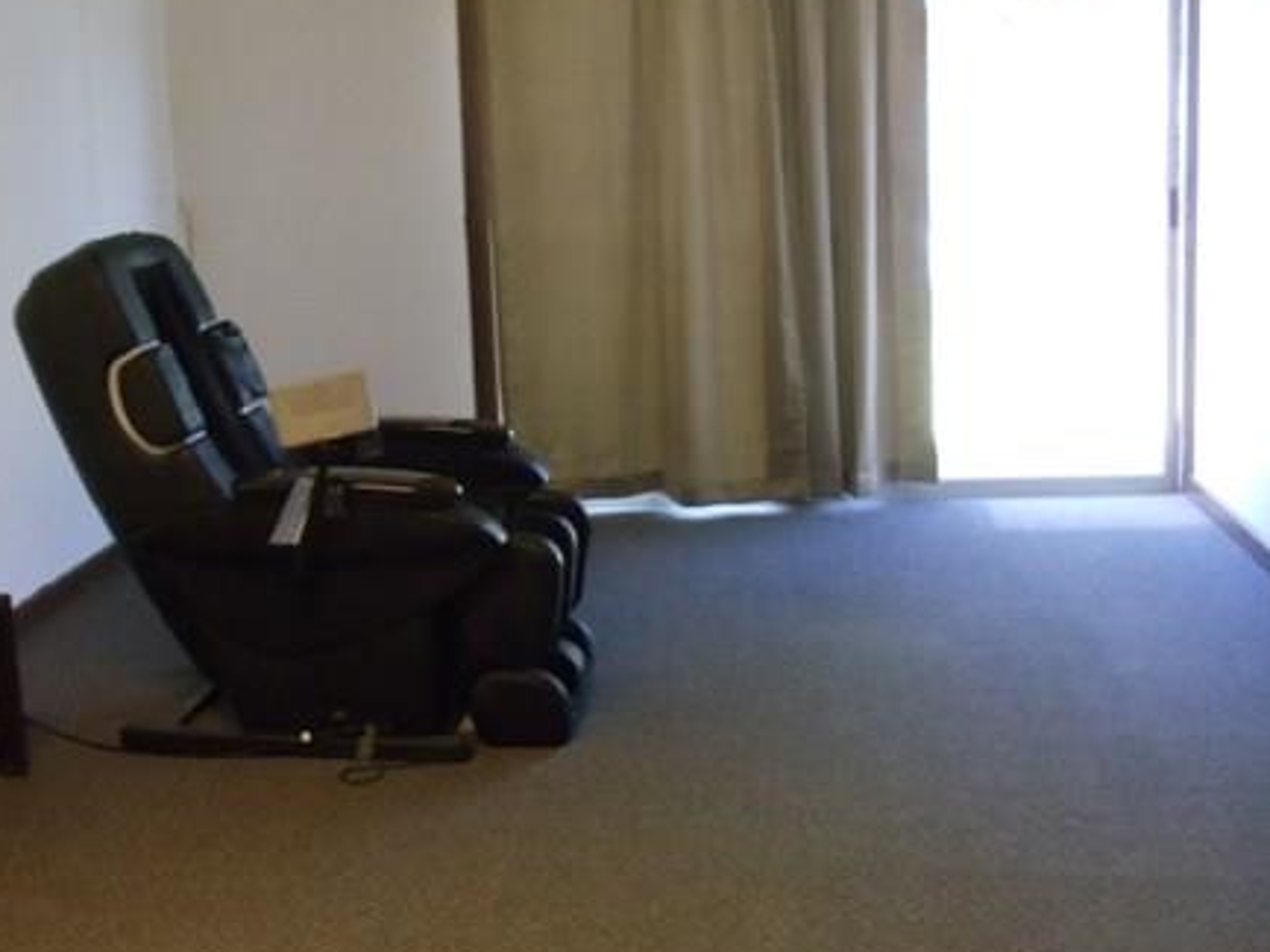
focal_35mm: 65
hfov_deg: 29.6
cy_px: 337
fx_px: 2385
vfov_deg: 22.5
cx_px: 408
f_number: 3.5
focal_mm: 6
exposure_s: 1/60
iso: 800
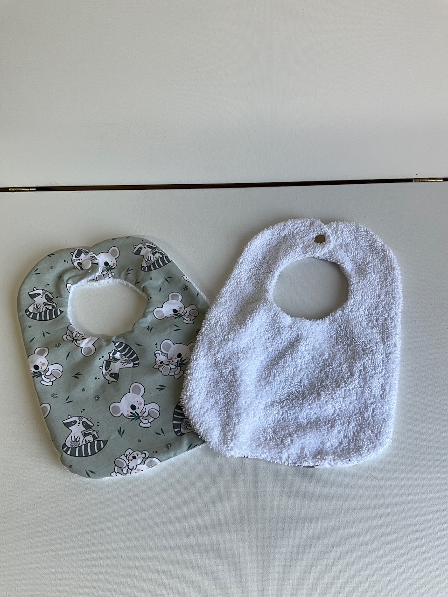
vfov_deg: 61.7
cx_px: 224
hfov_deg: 48.2
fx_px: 500
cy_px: 298
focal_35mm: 29
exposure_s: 1/104
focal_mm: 3
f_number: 1.8
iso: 16
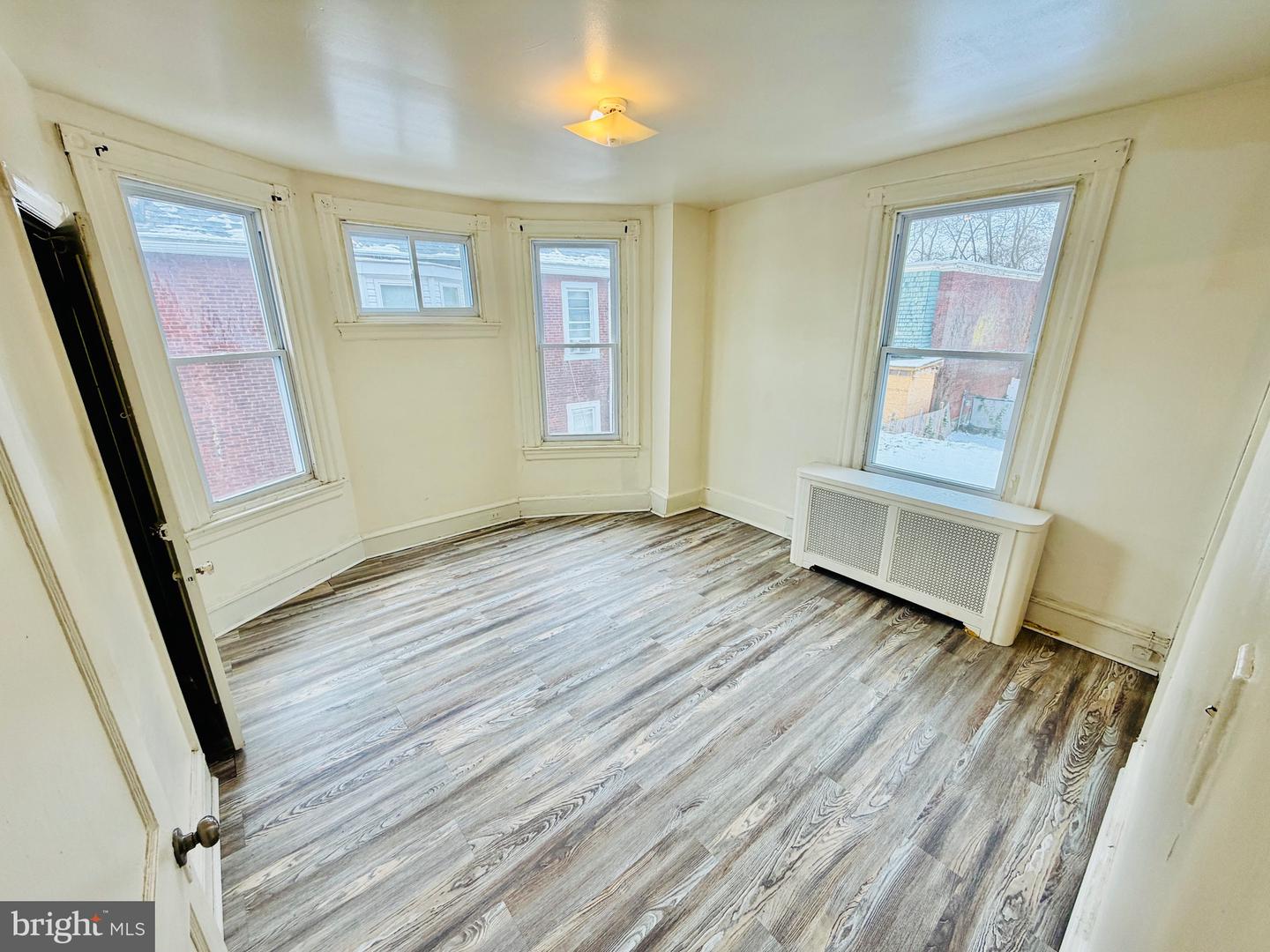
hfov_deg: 102.1
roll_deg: +0.4
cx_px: 635
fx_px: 514
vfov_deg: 85.7
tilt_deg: -17.4
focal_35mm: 14
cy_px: 476
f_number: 2.2
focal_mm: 2.22
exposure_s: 1/120
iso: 50
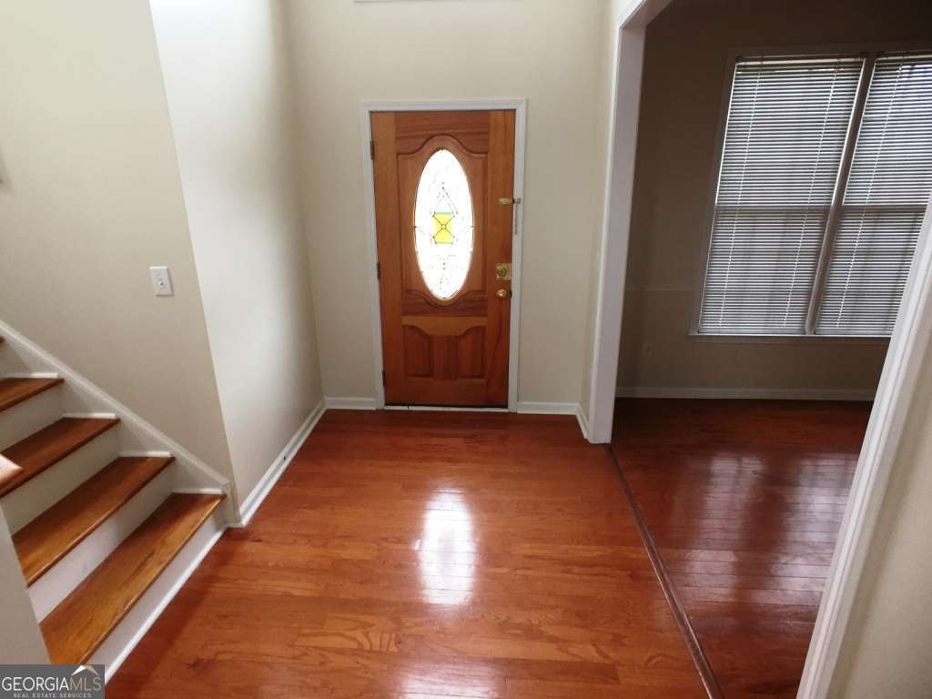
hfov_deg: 61.7
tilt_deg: -18.4
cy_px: 350
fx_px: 781
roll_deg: +1.2
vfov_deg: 48.2
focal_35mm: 29
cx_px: 466
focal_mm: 4.15
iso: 50
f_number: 2.2
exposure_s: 1/30
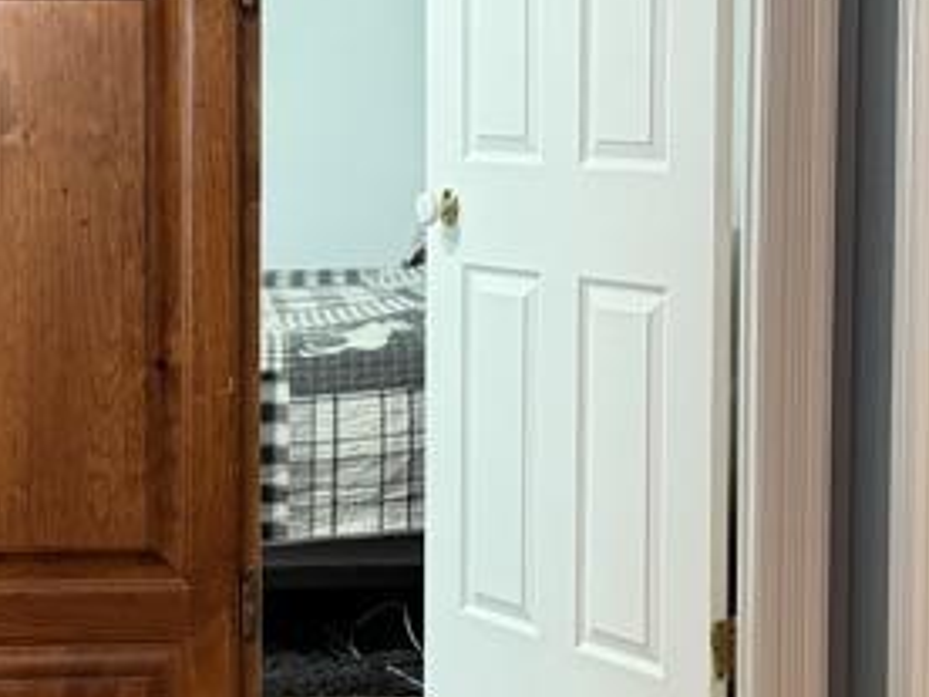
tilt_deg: -4.2
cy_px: 242
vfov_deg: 16.6
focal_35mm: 89
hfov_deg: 22.0
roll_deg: -0.2
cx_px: 411
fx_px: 2389
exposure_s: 1/60
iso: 400
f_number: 1.78
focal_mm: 6.76
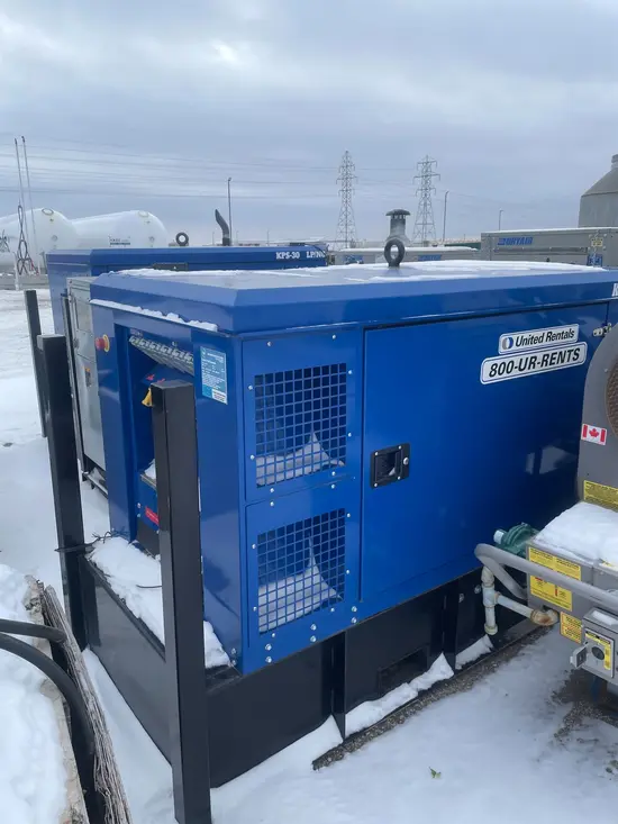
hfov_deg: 53.1
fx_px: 619
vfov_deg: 67.3
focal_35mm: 26
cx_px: 309
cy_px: 412
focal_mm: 4.2
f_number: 1.6
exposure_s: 1/1082
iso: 32
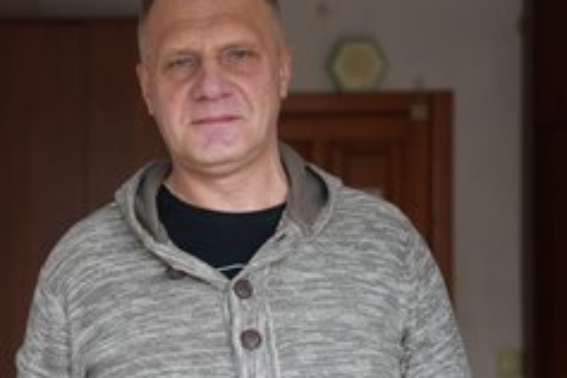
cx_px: 115
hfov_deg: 23.3
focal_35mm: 86
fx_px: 1354
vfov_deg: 15.9
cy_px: 252
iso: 1250
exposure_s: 1/50
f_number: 2.8
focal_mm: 51
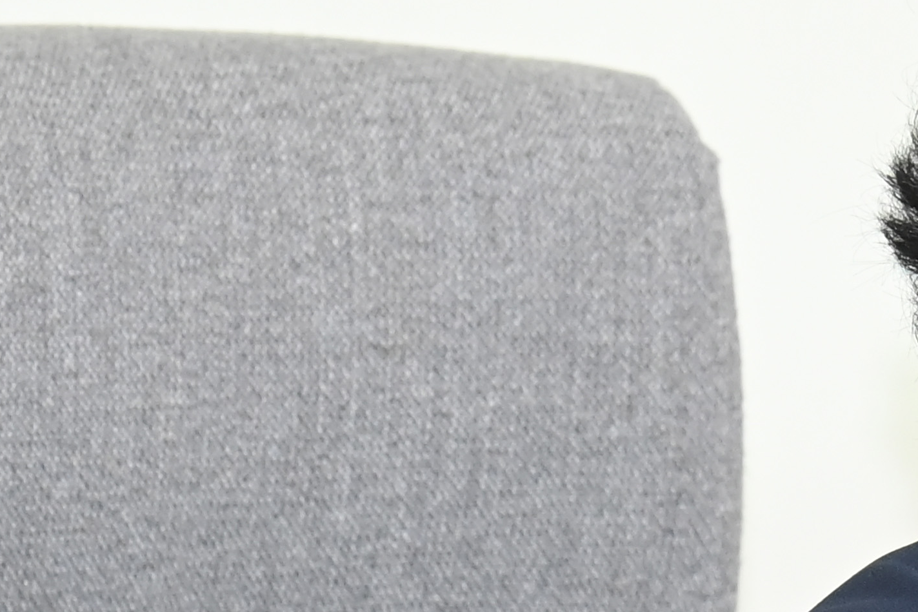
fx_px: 9180
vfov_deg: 3.8
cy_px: 772
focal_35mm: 360
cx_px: 1792
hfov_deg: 5.6
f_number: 6.3
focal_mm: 92
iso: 3200
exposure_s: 1/250
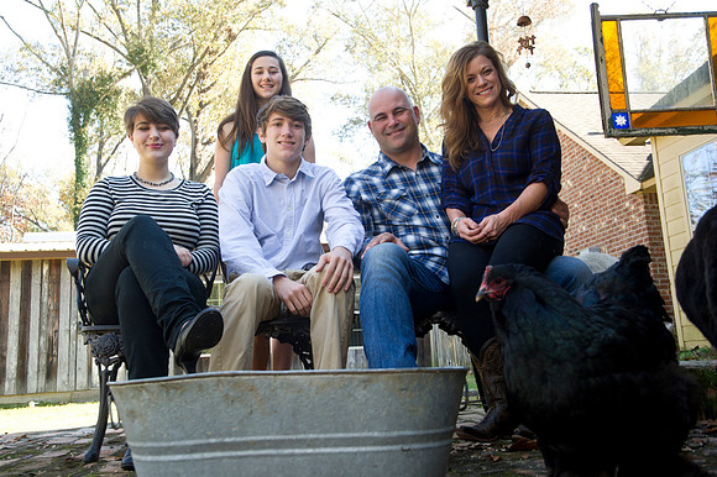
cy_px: 238
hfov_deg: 50.7
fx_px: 756
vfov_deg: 35.0
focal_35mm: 38
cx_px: 358
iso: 400
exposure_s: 1/100
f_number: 9
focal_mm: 38
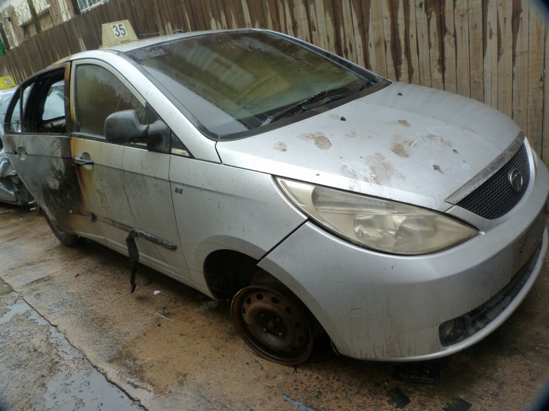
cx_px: 274
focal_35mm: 25
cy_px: 206
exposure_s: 1/250
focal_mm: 4.5
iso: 125
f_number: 4
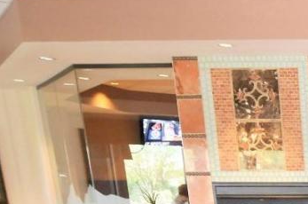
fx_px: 512
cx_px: 470
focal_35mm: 60
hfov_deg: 25.0
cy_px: 334
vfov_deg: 18.9
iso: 1000
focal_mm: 12
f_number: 5
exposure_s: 1/30
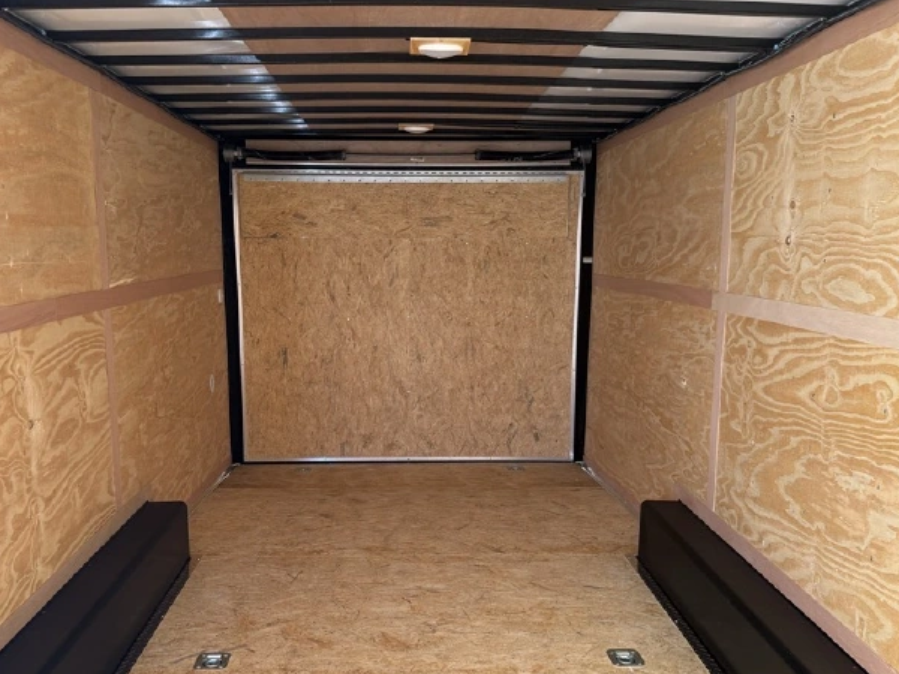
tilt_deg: -10.8
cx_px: 418
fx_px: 831
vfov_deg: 44.0
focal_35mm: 32
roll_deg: -0.5
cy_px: 394
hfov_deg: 56.8
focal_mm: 6.76
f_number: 1.78
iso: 200
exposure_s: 1/119
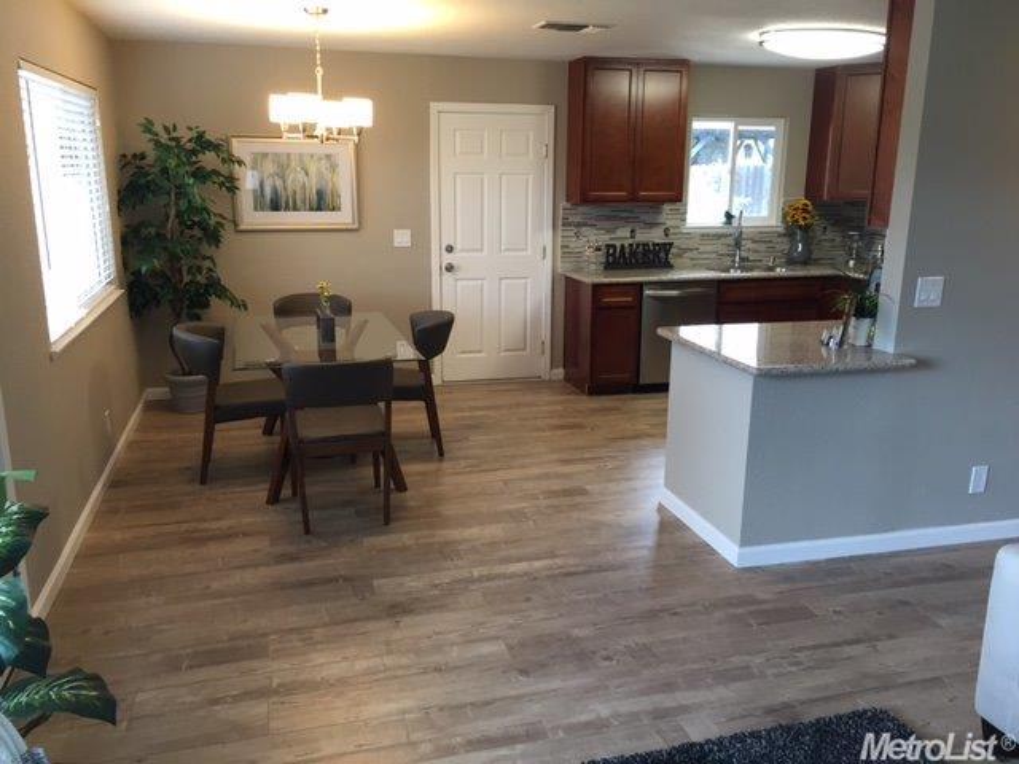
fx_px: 854
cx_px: 510
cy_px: 382
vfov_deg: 48.2
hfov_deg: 61.7
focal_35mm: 29
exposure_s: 1/30
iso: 64
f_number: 2.2
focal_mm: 4.15
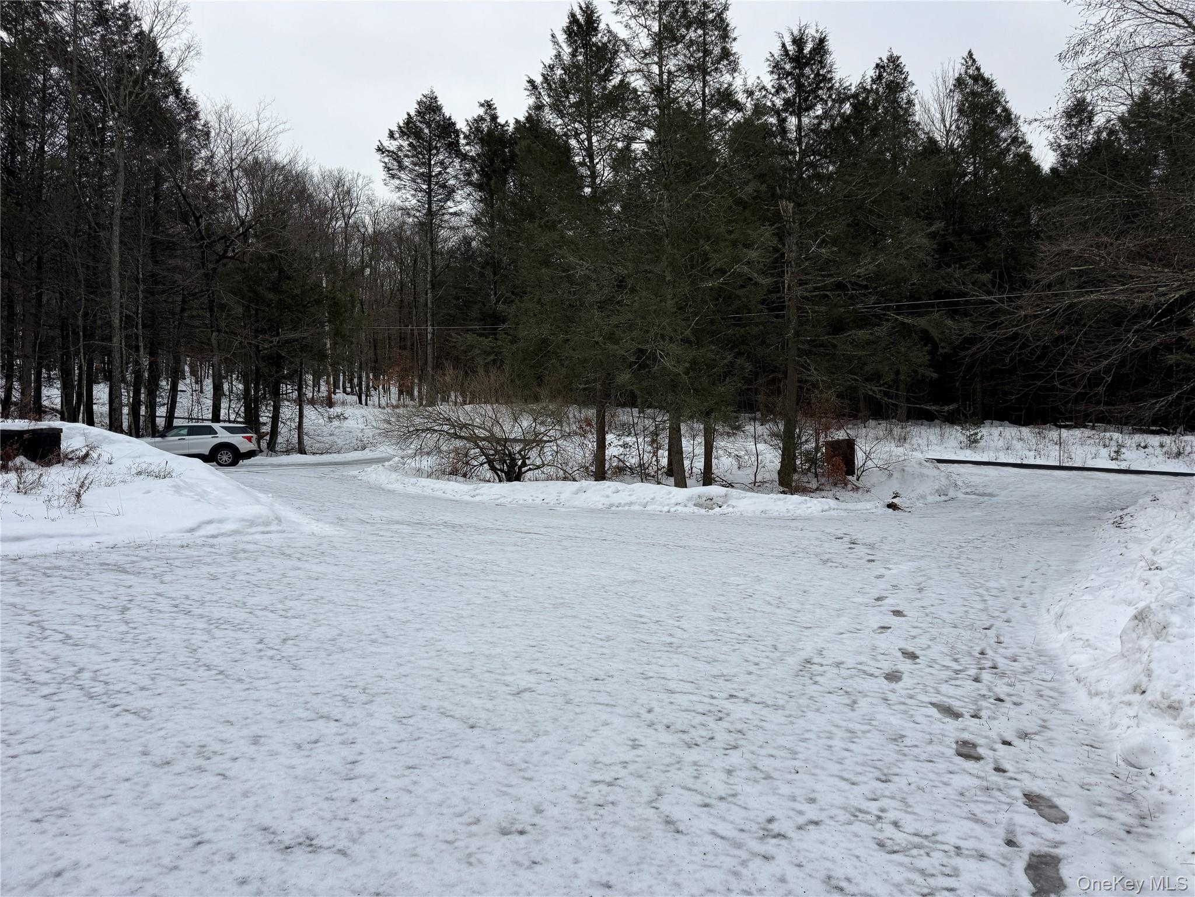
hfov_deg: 71.6
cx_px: 598
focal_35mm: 24
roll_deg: +0.4
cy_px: 448
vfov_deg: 56.8
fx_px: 829
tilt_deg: +1.3
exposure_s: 1/383
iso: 80
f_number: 1.78
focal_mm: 6.76
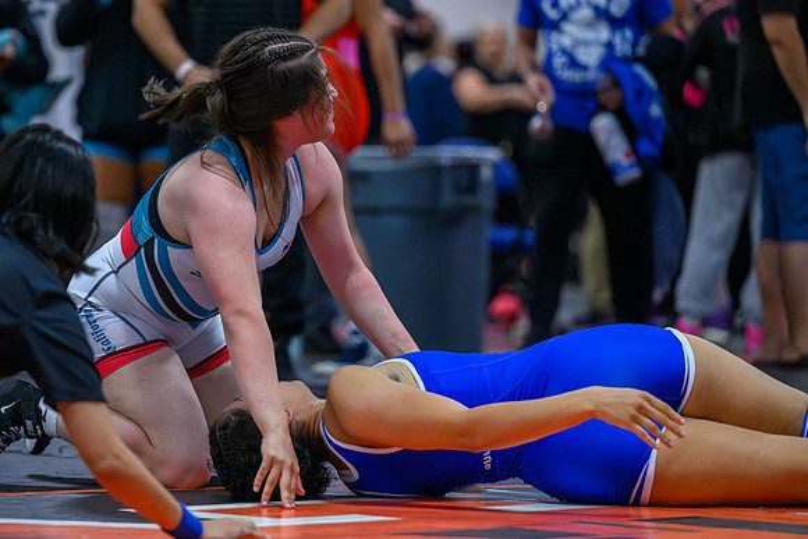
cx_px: 316
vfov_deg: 6.8
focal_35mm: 201
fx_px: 4508
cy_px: 286
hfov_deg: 10.2
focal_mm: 165
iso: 14400
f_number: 3.2
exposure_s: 1/800
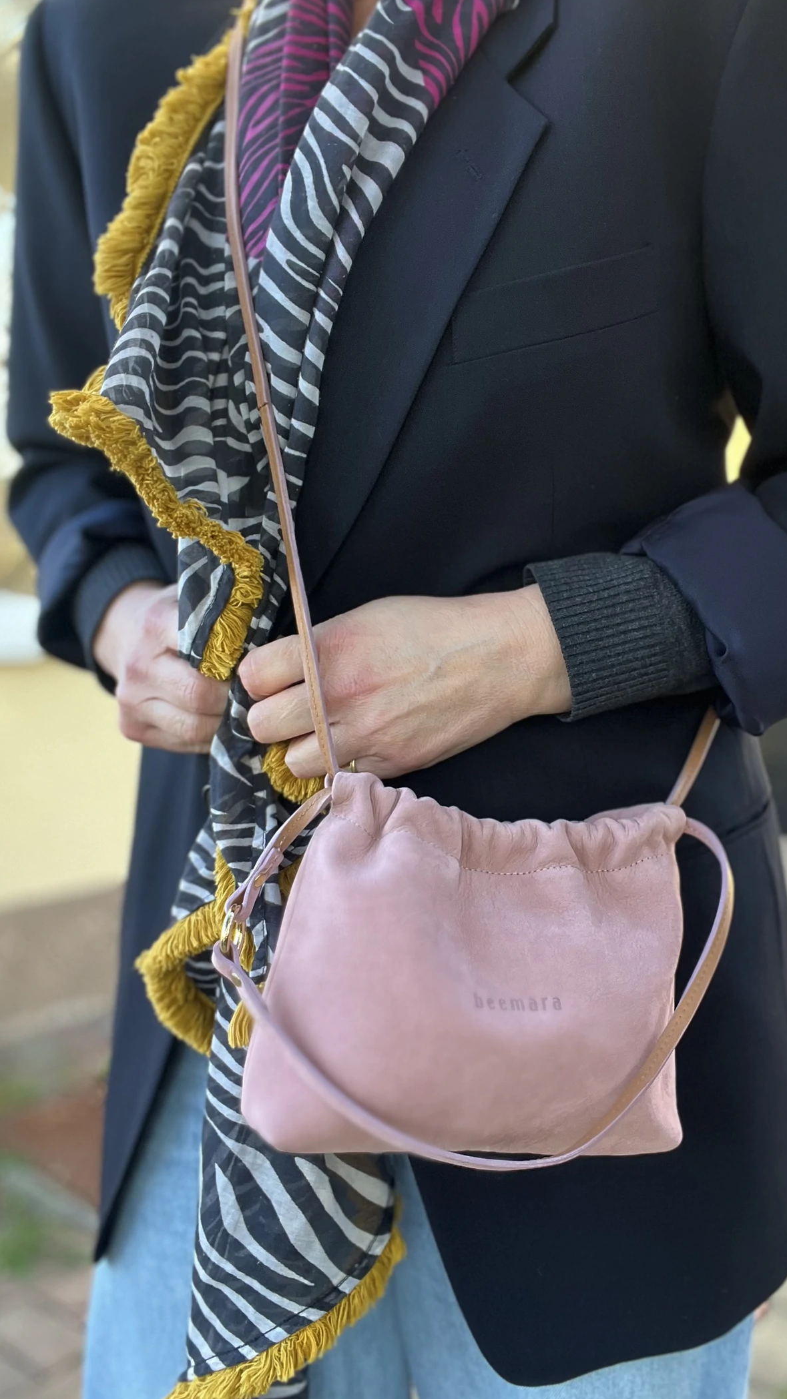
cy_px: 704
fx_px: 1225
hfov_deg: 35.4
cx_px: 497
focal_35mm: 33
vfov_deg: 59.5
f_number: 2.2
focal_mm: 2.71
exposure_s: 1/119
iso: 100
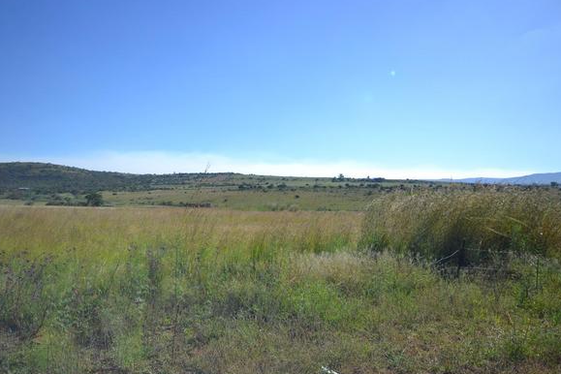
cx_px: 275
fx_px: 436
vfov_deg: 46.4
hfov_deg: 65.5
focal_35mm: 28
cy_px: 188
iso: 100
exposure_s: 1/250
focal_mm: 18
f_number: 8
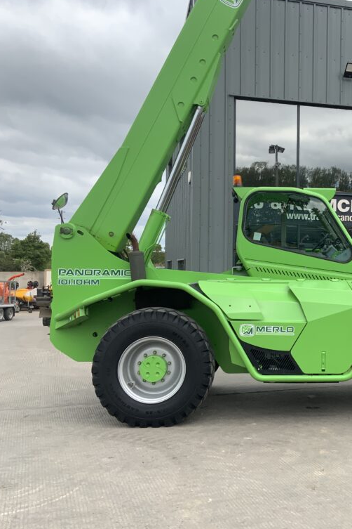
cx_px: 307
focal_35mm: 41
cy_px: 260
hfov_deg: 31.3
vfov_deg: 47.4
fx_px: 601
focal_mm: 3
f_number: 1.8
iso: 16
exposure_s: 1/962
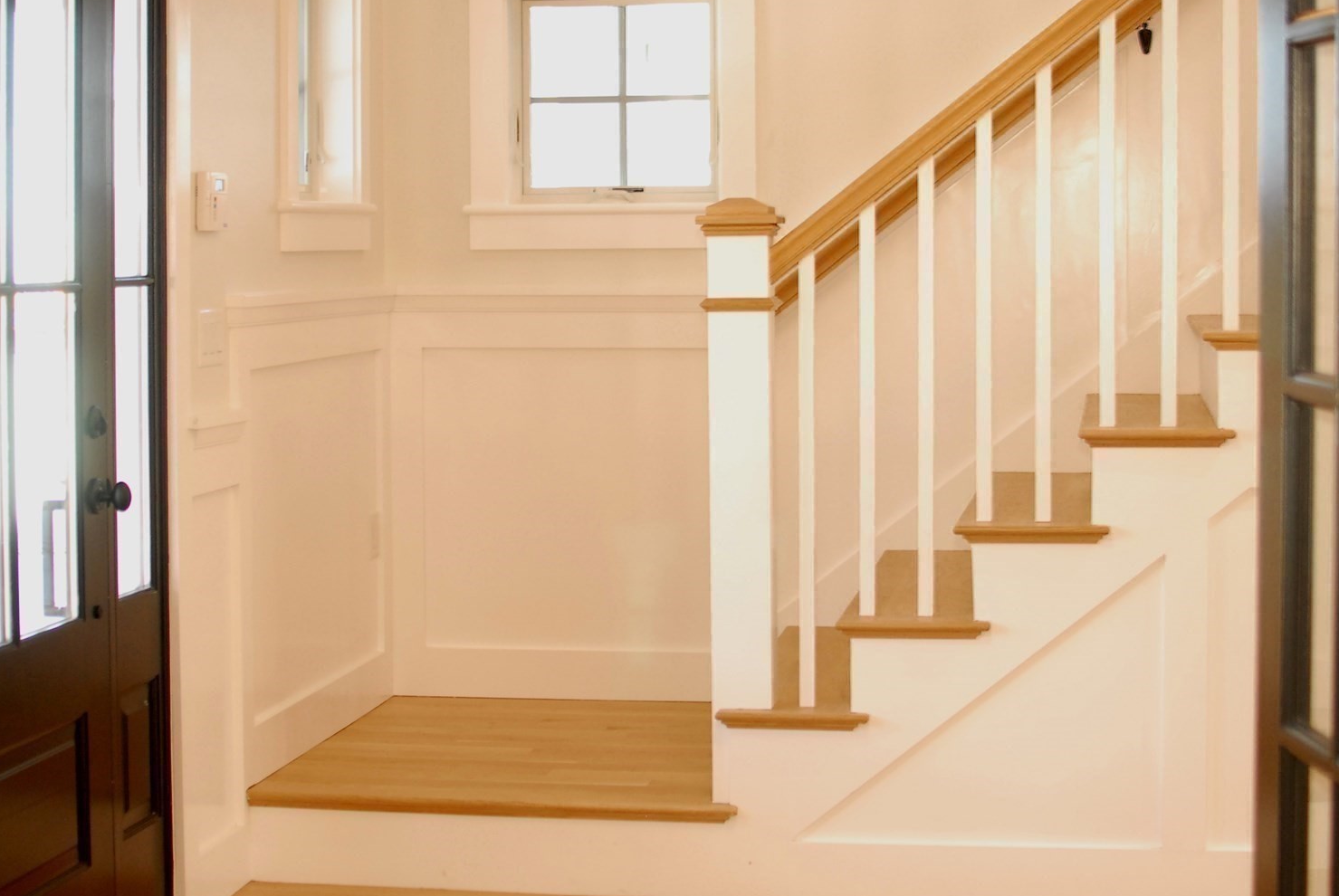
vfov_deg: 18.8
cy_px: 357
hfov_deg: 27.8
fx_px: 2707
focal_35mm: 73
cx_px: 644
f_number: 2.5
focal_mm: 35
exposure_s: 1/60
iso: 400
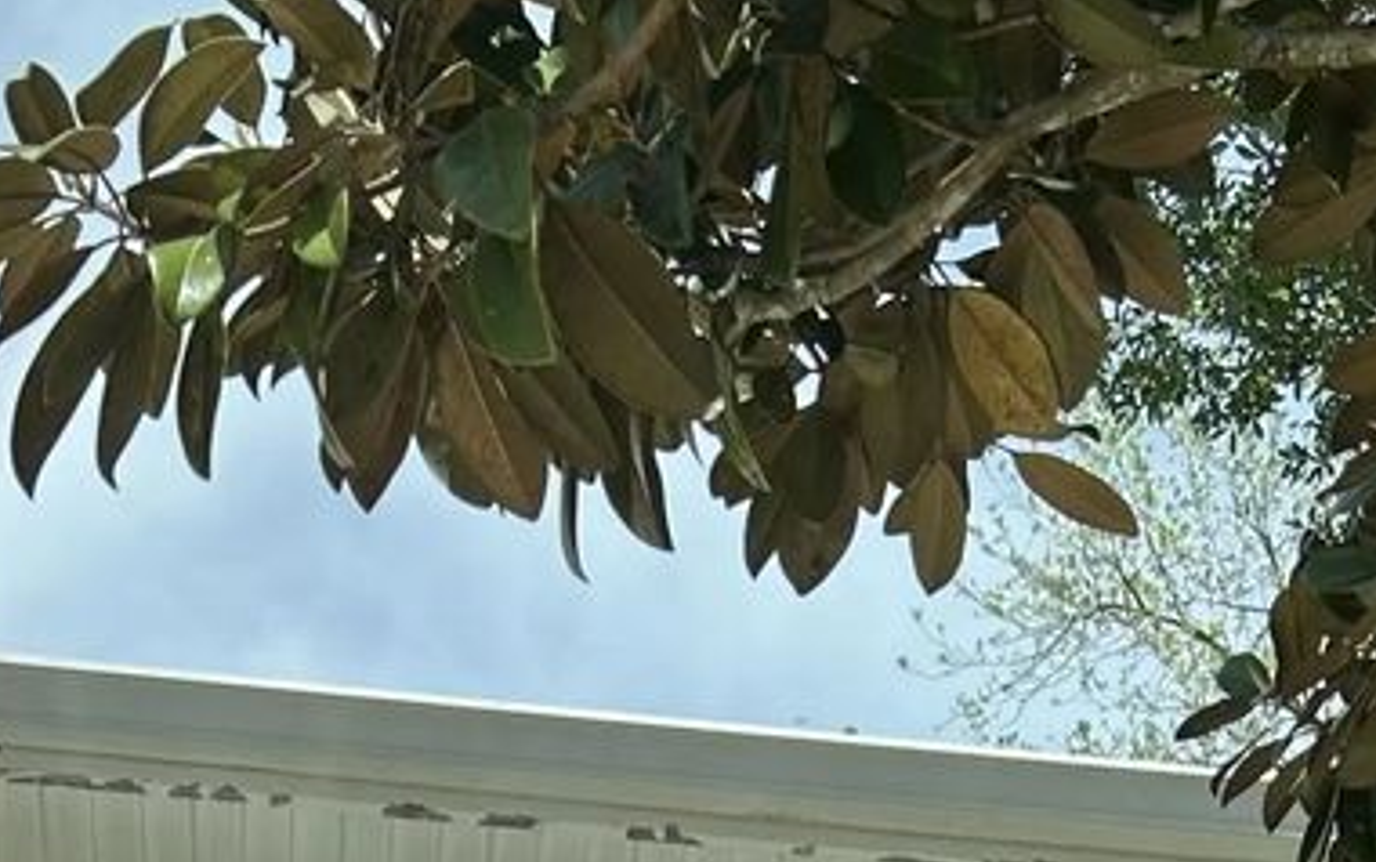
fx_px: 3715
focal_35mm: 99
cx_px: 887
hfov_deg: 20.9
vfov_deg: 10.8
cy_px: 2208
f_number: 1.5
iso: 50
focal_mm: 5.7
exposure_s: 1/2299
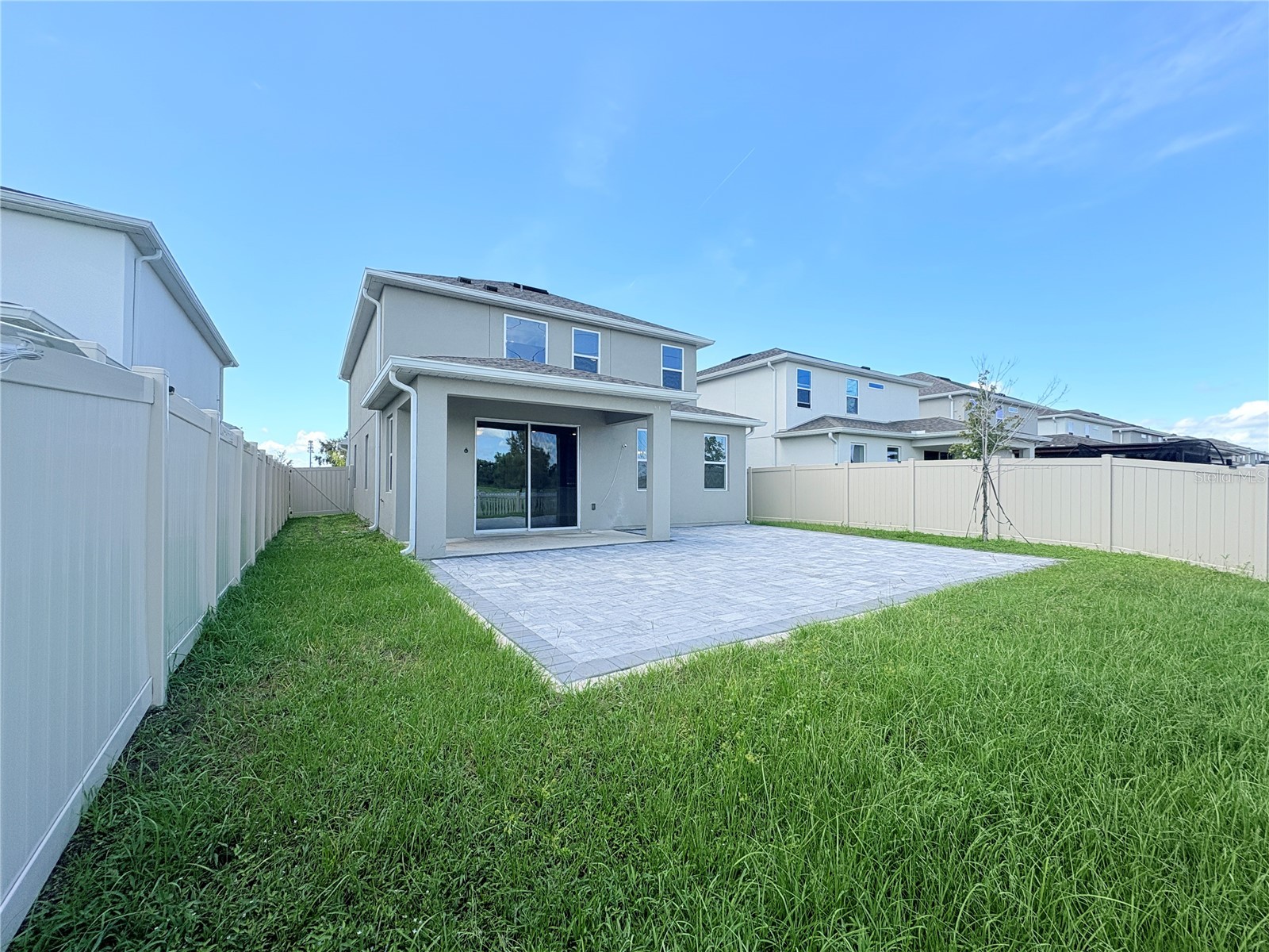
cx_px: 634
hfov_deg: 102.1
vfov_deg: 85.7
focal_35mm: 14
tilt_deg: +1.2
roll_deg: +1.0
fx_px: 513
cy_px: 476
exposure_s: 1/1143
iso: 50
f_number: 2.2
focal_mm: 2.22
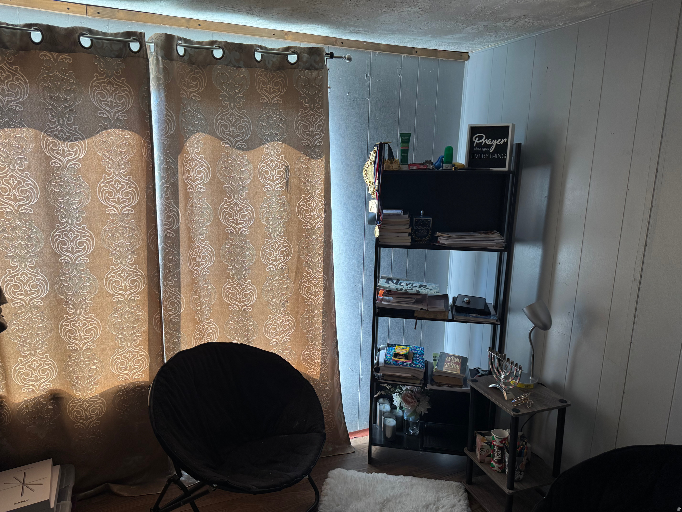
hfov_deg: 71.6
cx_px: 341
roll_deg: -1.7
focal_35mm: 24
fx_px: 473
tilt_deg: -12.9
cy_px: 256
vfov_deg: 56.8
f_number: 1.78
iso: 160
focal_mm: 6.76
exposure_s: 1/120
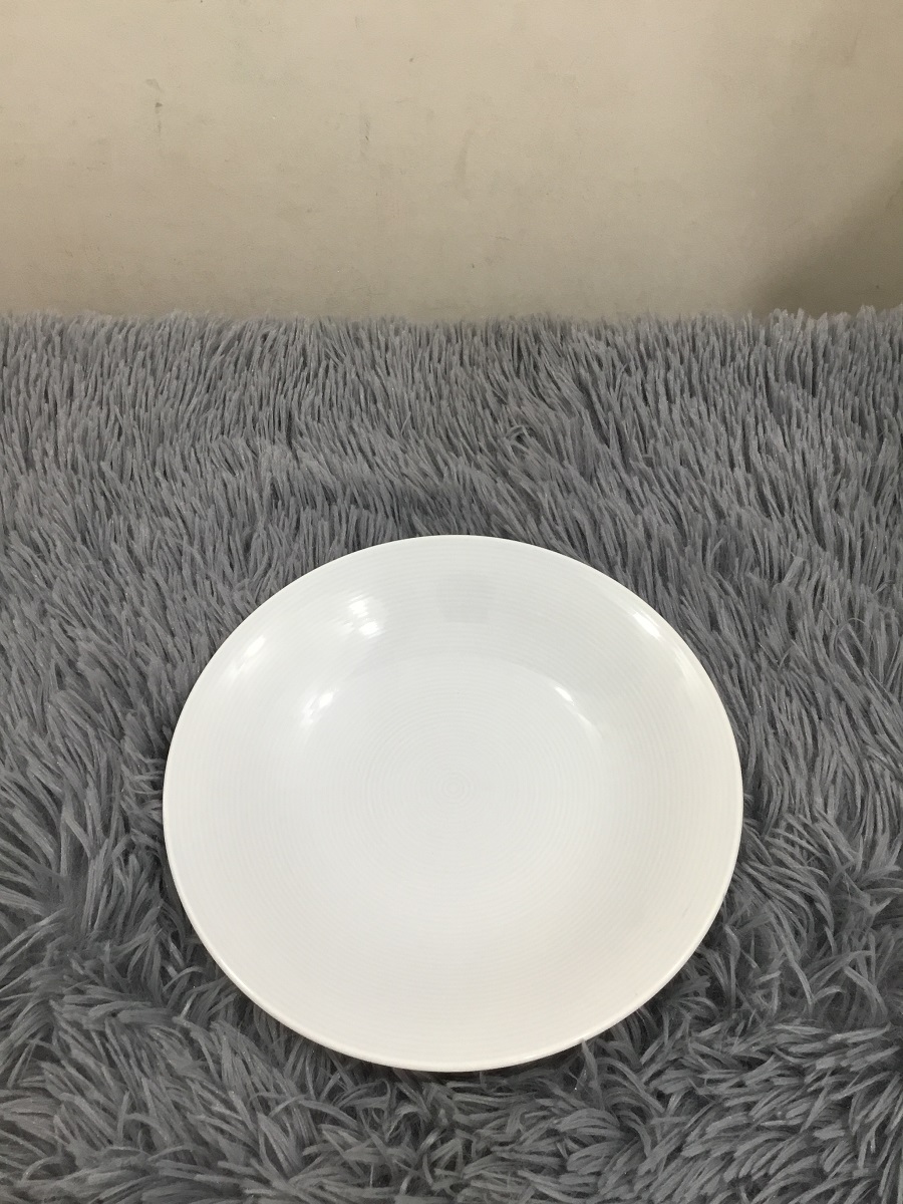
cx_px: 452
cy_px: 602
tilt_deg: -55.6
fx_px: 1078
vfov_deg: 58.4
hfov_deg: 45.4
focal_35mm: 31
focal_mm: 3.3
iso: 80
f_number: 2.4
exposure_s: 1/33
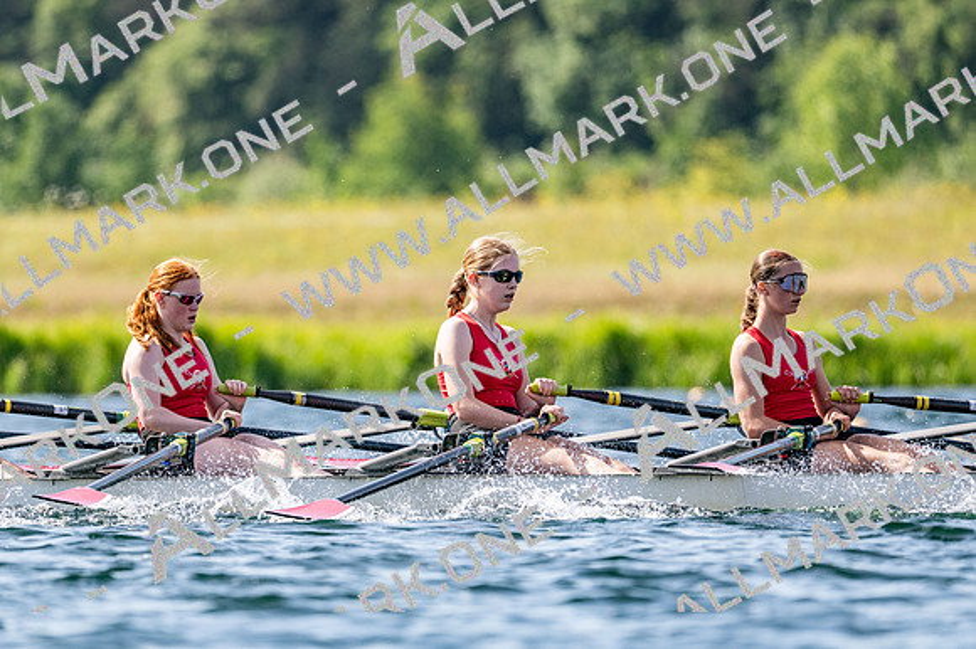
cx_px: 488
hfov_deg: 3.4
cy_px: 324
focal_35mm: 600
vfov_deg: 2.3
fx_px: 16257
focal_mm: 400
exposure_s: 1/2500
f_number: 4.5
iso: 280
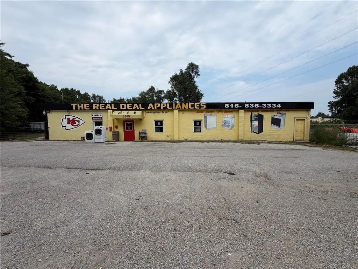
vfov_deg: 85.7
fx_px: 145
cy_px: 134
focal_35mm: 14
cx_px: 179
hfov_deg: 102.1
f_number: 2.2
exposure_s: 1/1087
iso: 20
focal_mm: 2.22
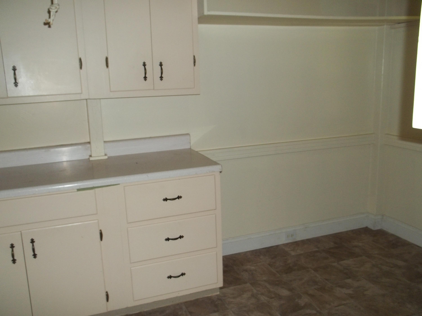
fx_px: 402
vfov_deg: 42.9
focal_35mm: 33
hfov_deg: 55.4
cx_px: 211
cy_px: 158
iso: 160
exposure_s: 1/30
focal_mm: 5.9
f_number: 3.3
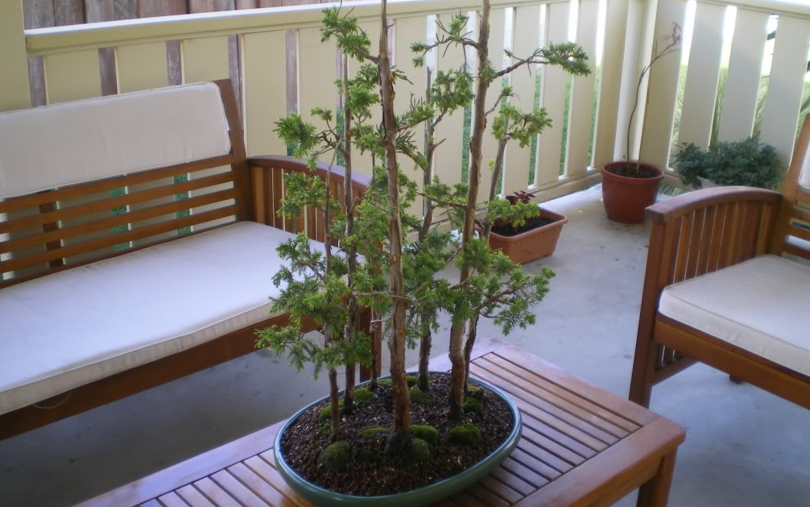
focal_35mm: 41
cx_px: 403
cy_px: 259
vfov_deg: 31.3
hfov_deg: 48.2
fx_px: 905
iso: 64
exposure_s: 1/30
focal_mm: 6.3
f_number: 3.1
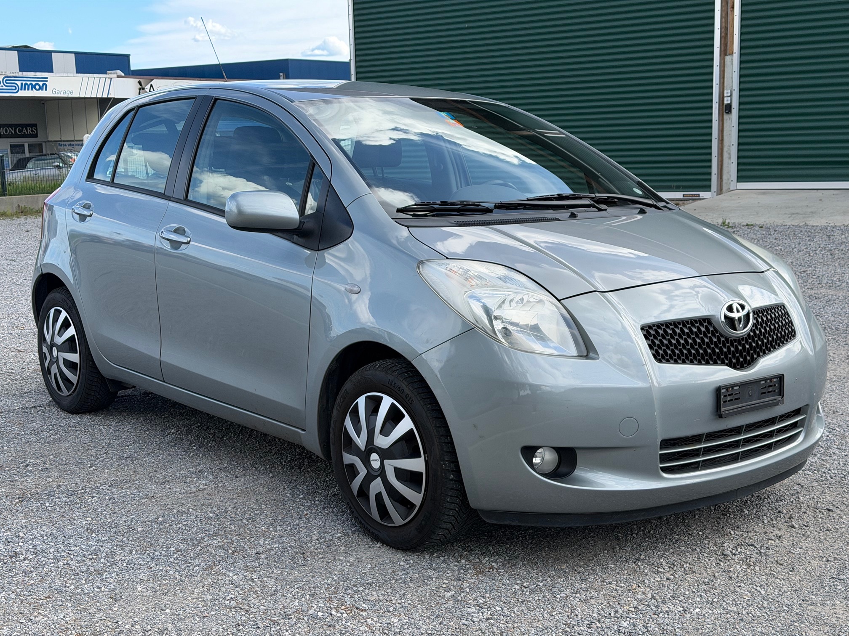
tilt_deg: -8.6
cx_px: 424
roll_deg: +1.9
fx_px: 1177
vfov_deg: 30.3
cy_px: 318
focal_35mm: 48
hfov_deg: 39.7
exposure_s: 1/1980
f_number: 1.78
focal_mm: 6.76
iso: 80
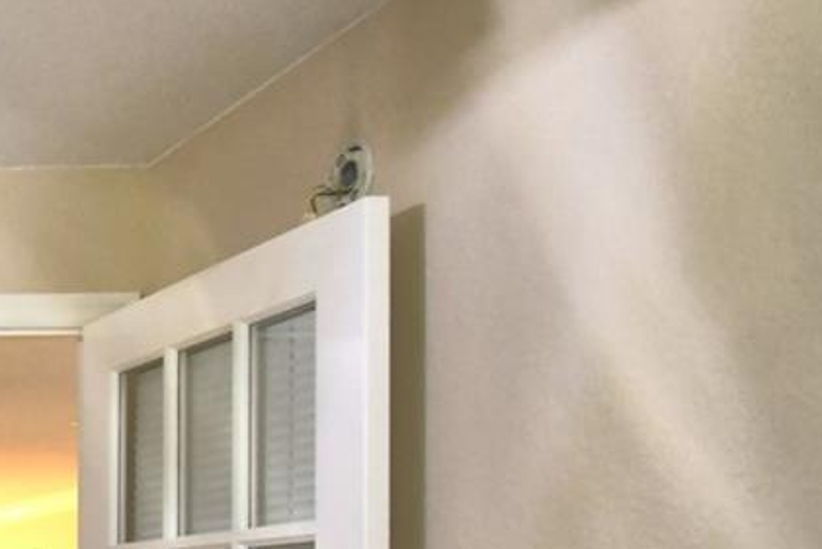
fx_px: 1302
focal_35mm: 57
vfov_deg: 22.2
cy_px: 633
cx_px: -603
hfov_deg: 22.7
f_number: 4.5
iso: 400
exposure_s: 1/40
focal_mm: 10
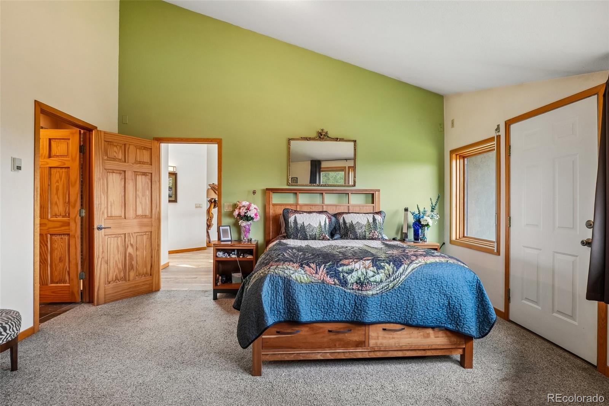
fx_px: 279
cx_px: 304
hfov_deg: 95.0
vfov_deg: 72.0
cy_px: 203
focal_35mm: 16
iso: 500
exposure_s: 1/30
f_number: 8
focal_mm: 11
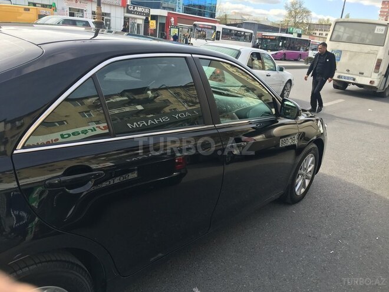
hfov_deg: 61.7
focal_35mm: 29
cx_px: 194
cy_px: 146
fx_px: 326
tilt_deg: -16.9
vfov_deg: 48.2
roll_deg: -5.7
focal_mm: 4.15
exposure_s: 1/394
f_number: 2.2
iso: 25
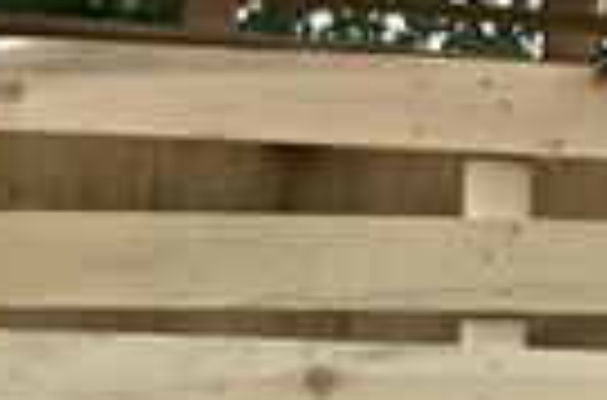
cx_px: 153
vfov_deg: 4.8
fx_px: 4705
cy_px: 793
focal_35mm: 280
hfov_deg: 7.4
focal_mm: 38
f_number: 6.3
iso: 200
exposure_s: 1/160
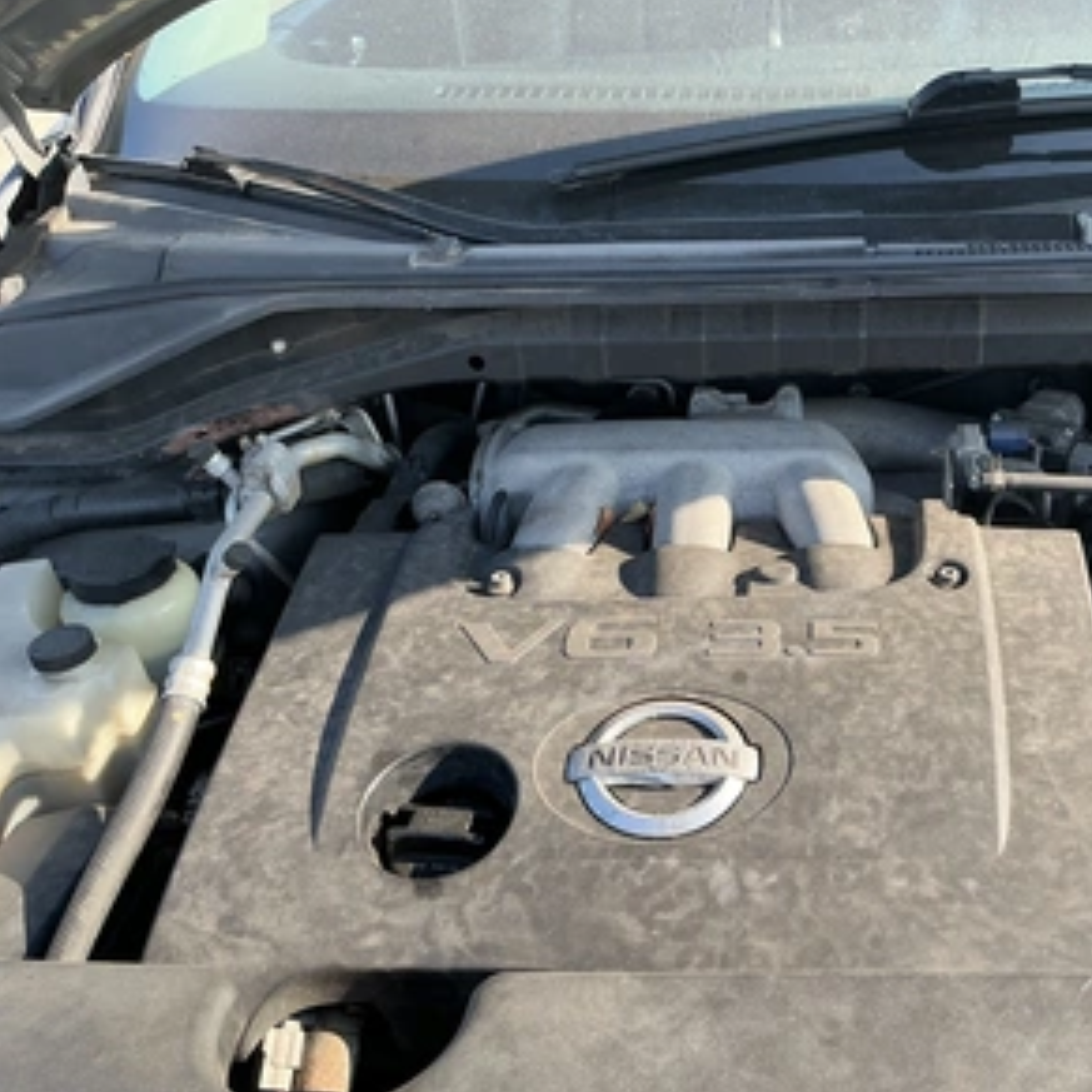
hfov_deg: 47.5
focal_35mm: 34
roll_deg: +2.1
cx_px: 747
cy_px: 548
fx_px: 1213
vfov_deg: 48.5
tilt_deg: -29.7
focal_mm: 3
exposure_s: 1/239
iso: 20
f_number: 1.8
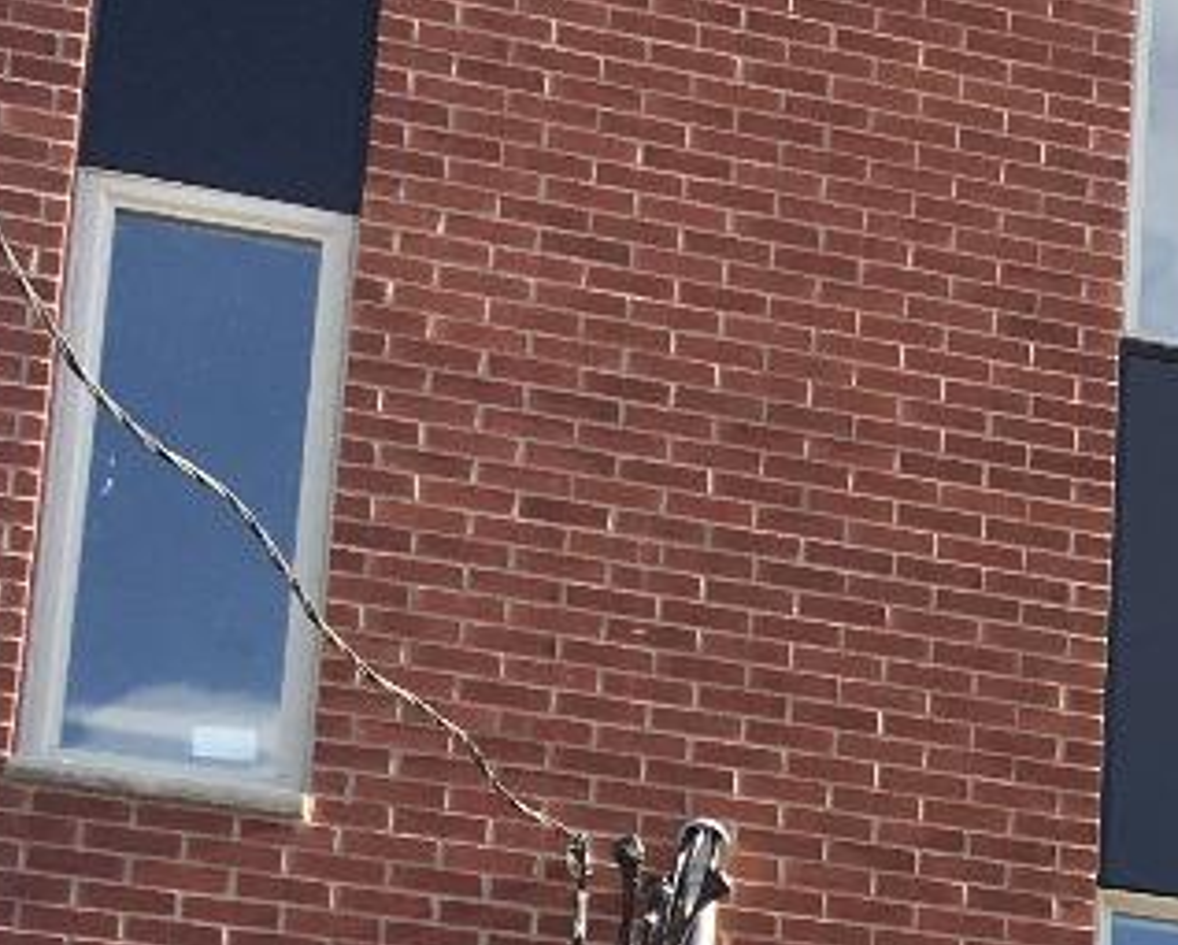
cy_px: 1794
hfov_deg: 12.6
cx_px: 2552
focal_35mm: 128
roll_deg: +1.4
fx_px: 4467
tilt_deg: +12.7
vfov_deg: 11.1
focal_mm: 4.15
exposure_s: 1/582
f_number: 2.2
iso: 25
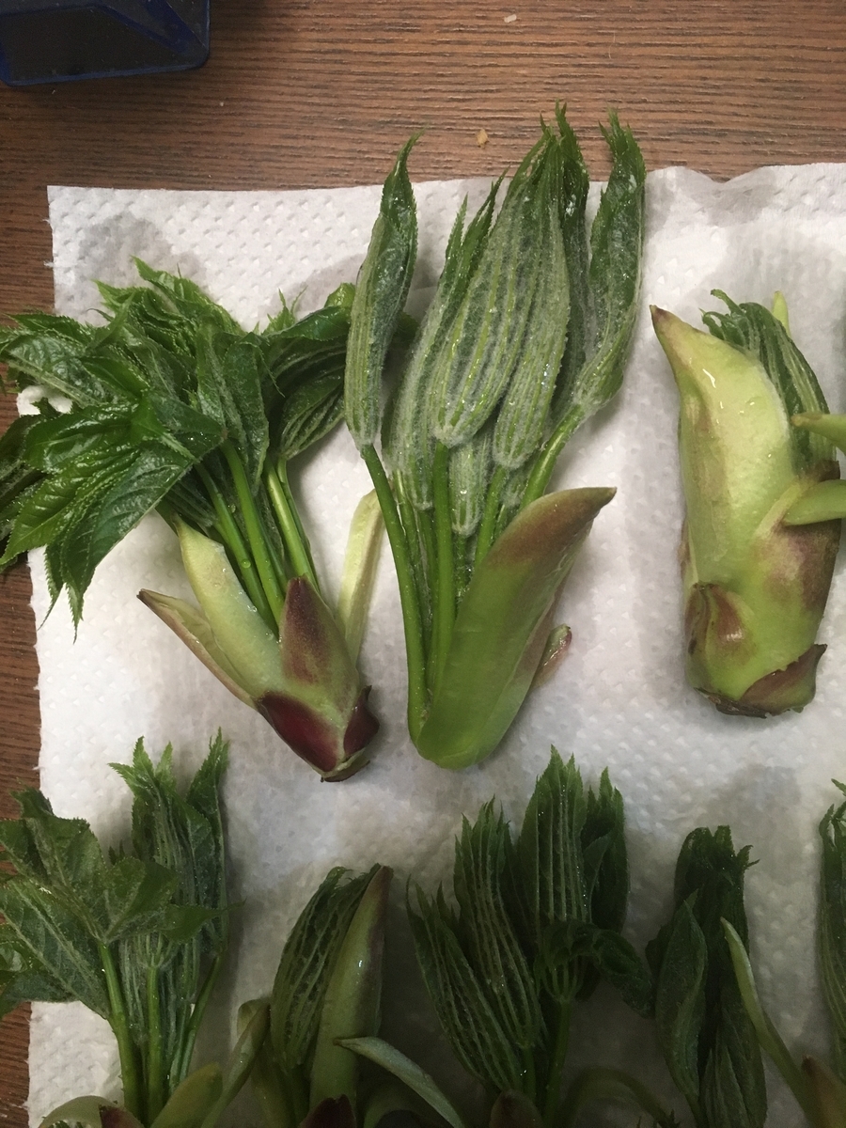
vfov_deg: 61.7
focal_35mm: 29
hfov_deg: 48.2
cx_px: 423
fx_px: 945
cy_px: 564
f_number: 2.2
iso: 160
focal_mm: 4.15
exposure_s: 1/30
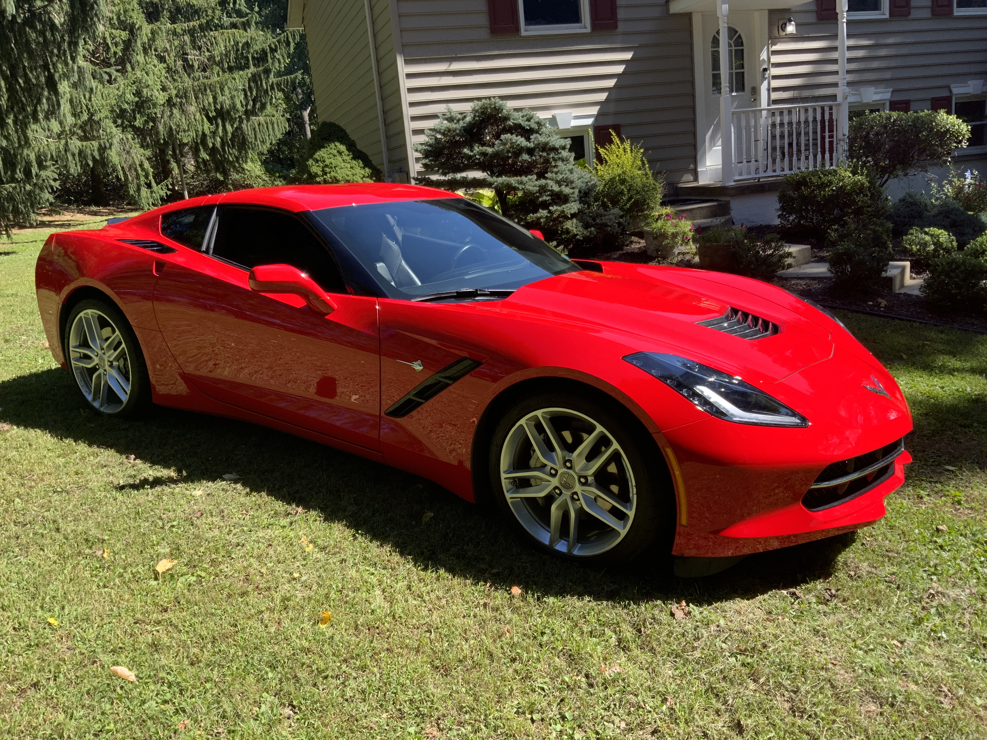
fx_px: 827
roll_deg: +4.8
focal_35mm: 29
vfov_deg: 48.2
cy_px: 370
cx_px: 494
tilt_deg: -13.8
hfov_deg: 61.7
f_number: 1.8
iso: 16
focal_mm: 3
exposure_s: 1/509
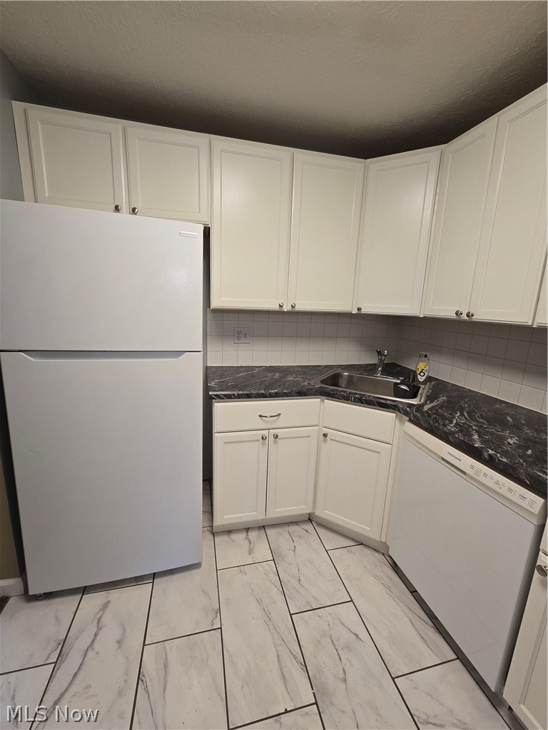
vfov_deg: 106.2
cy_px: 365
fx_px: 274
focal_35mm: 13
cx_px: 274
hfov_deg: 89.9
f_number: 2.2
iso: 100
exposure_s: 1/60
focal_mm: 2.2
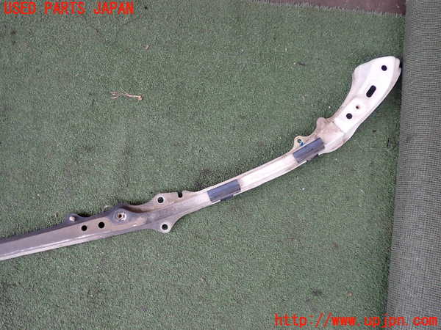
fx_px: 382
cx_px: 220
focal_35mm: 30
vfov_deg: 46.8
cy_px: 165
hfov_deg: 60.0
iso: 160
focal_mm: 5.4
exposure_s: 1/125
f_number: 2.3
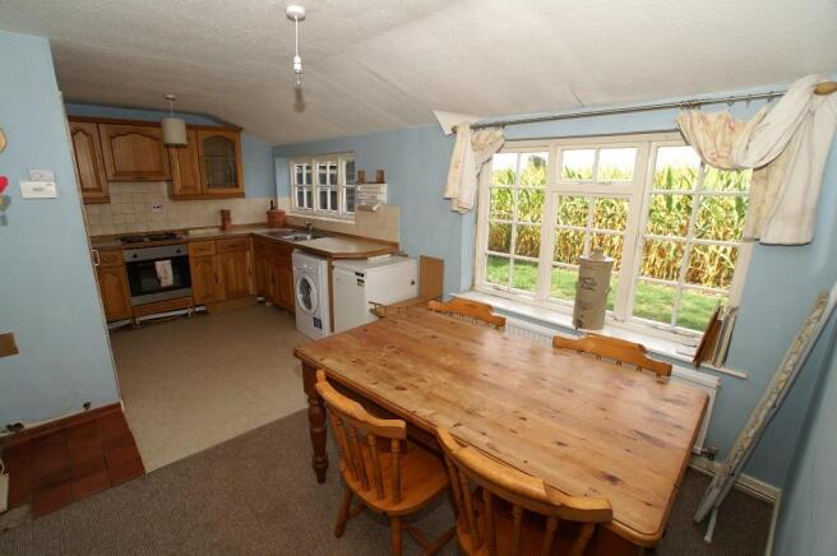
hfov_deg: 95.0
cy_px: 278
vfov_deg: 71.9
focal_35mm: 16
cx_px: 418
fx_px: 383
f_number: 5.6
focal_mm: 11
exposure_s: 1/80
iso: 100
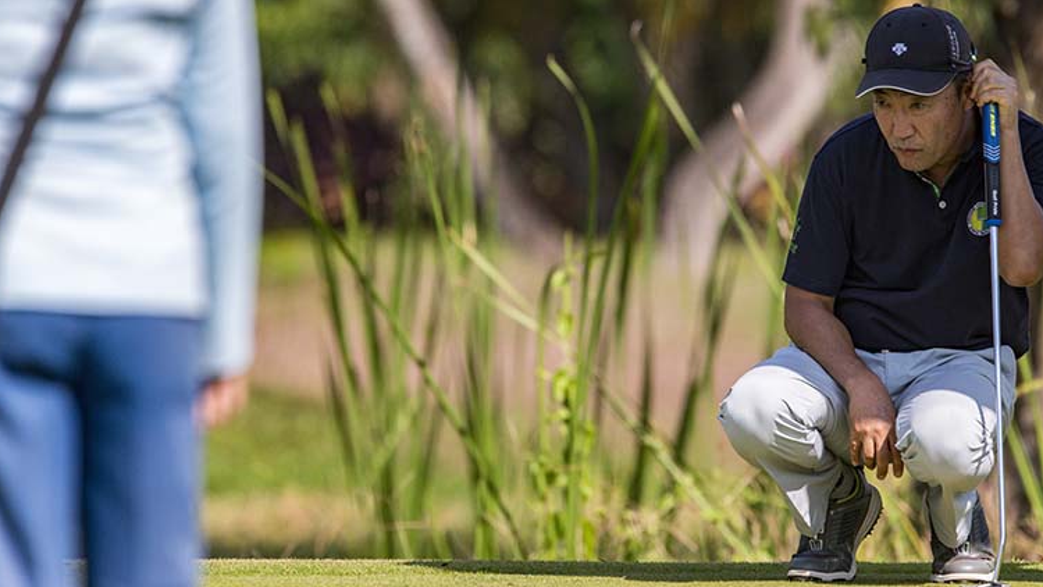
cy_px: 264
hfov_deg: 2.5
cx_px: 611
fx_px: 24090
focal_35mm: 871
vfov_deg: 1.4
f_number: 8
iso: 1250
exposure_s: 1/2000
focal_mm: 650
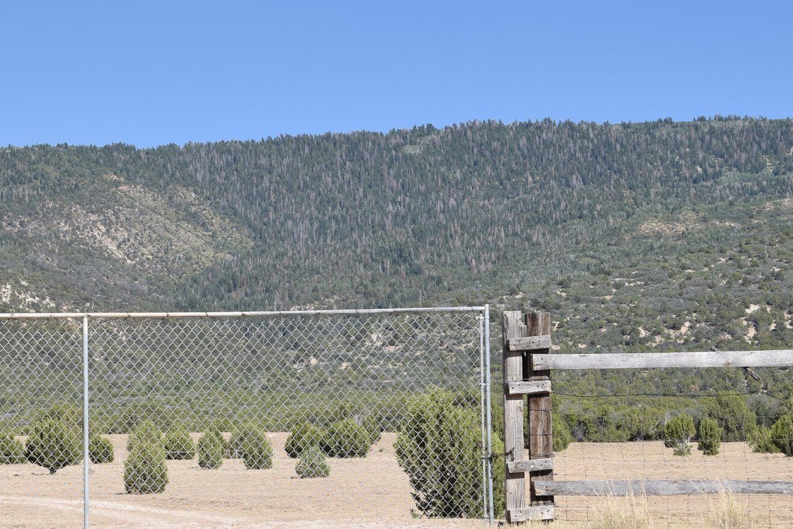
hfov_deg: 22.1
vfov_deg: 14.8
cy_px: 351
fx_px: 2027
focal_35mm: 92
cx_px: 328
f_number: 8
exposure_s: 1/250
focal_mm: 34
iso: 100
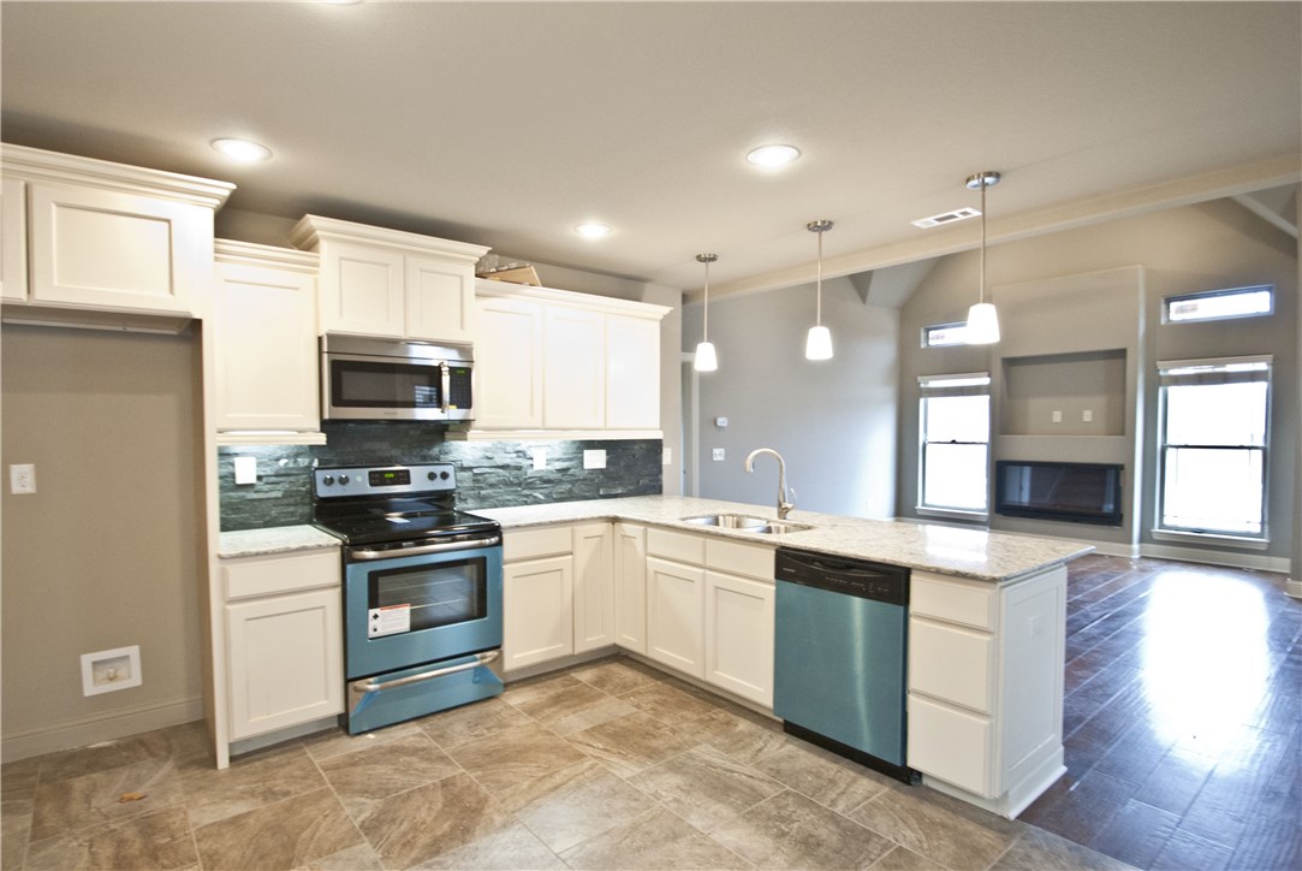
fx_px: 624
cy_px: 436
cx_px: 651
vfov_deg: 69.8
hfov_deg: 92.4
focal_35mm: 17
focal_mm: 11.5
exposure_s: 1/15
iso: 800
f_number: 3.5
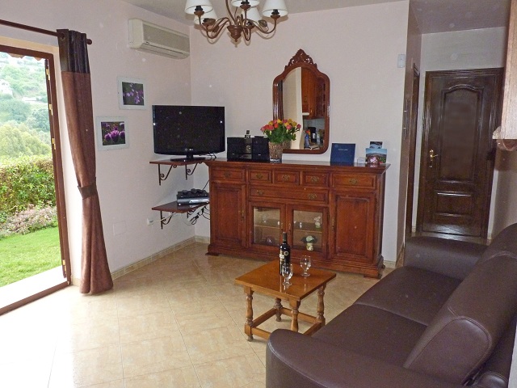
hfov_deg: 65.3
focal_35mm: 27
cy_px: 194
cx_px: 258
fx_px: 403
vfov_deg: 51.4
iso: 400
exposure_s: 1/30
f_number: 6.3
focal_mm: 4.8
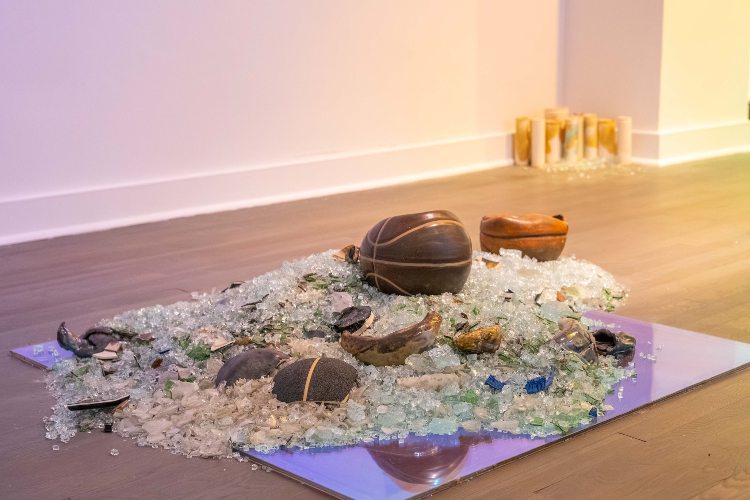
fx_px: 1166
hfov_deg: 35.6
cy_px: 256
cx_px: 404
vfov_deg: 24.2
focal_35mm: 56
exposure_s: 1/30
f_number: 2.8
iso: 1600
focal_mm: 30.9
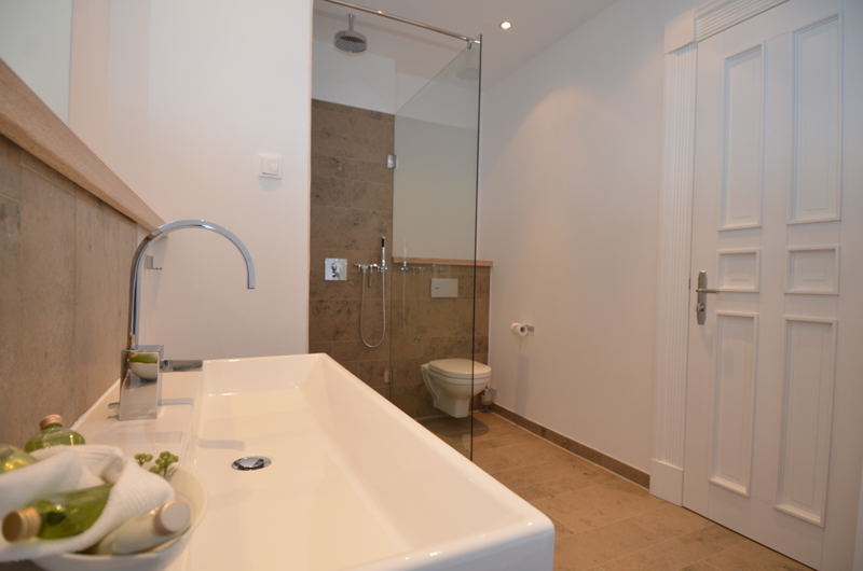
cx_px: 432
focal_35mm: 18
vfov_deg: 67.2
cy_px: 286
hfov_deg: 90.1
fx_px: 431
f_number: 4
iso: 640
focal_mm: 12
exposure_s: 1/60
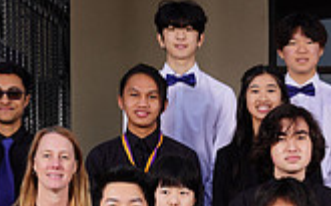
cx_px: 345
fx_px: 1425
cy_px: 289
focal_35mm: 158
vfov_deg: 8.2
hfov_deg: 13.0
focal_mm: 44
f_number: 6.3
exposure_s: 1/200
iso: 100
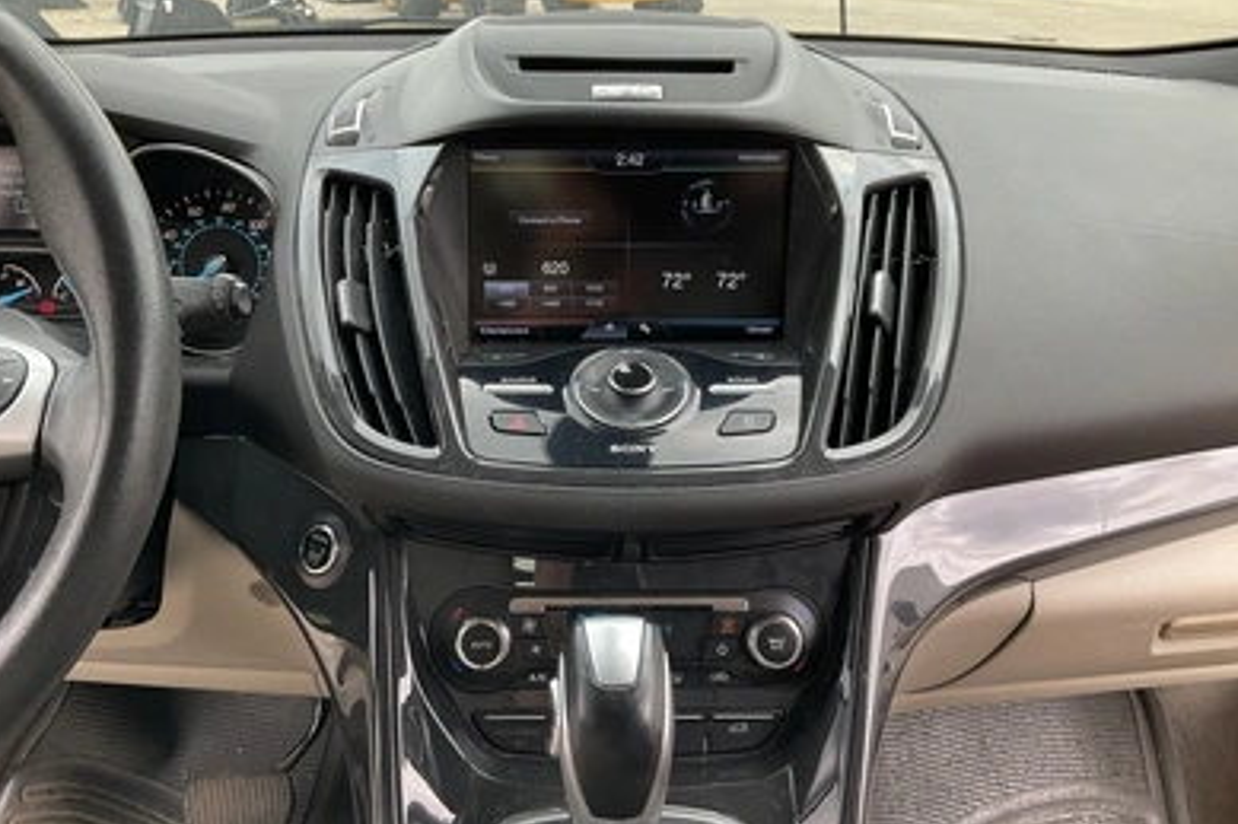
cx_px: 611
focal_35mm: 31
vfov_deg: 42.3
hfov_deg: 60.3
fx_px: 1066
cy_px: 391
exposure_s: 1/122
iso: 25
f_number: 1.8
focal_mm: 3
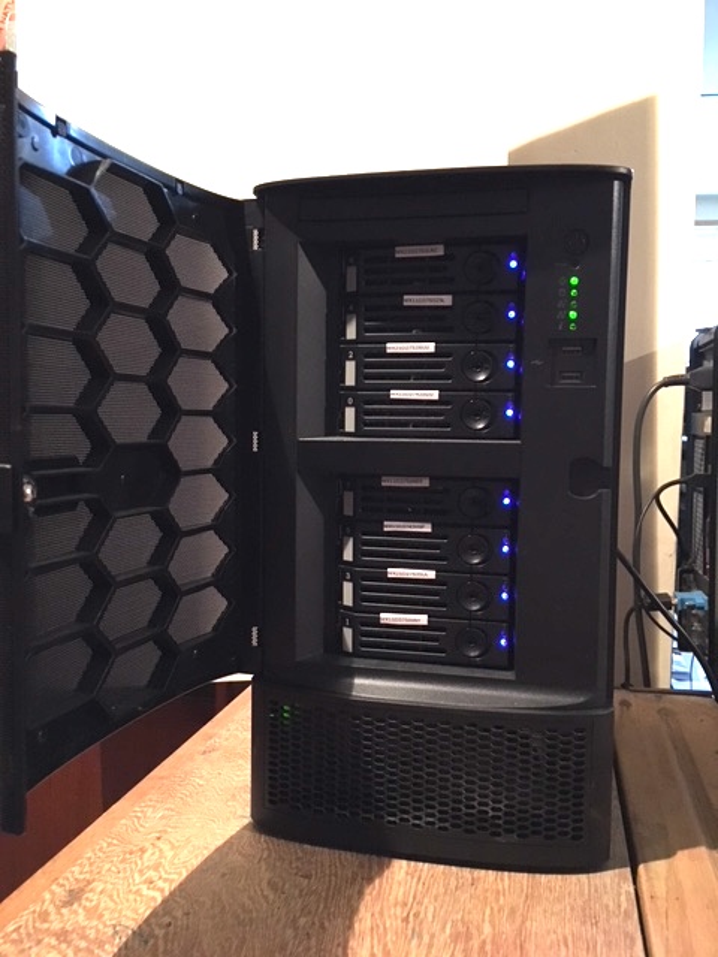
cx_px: 359
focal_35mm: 29
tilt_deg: -3.5
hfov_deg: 48.2
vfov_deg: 61.7
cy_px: 478
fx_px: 802
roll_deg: -1.6
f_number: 2.2
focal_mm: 4.15
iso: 320
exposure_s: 1/17
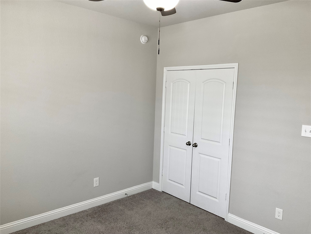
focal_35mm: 29
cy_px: 117
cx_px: 156
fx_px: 261
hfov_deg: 61.7
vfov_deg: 48.2
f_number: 1.8
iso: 100
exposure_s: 1/60
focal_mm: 3
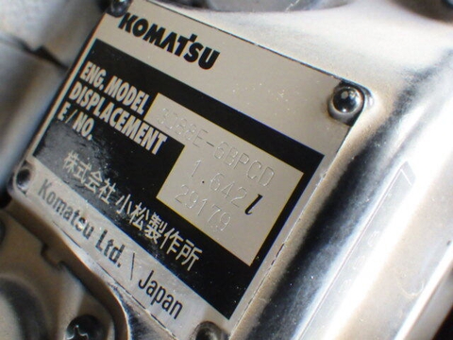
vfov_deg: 41.8
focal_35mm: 34
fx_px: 445
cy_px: 170
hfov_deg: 54.0
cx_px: 226
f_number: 3.8
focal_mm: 6.1
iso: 1250
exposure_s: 1/50
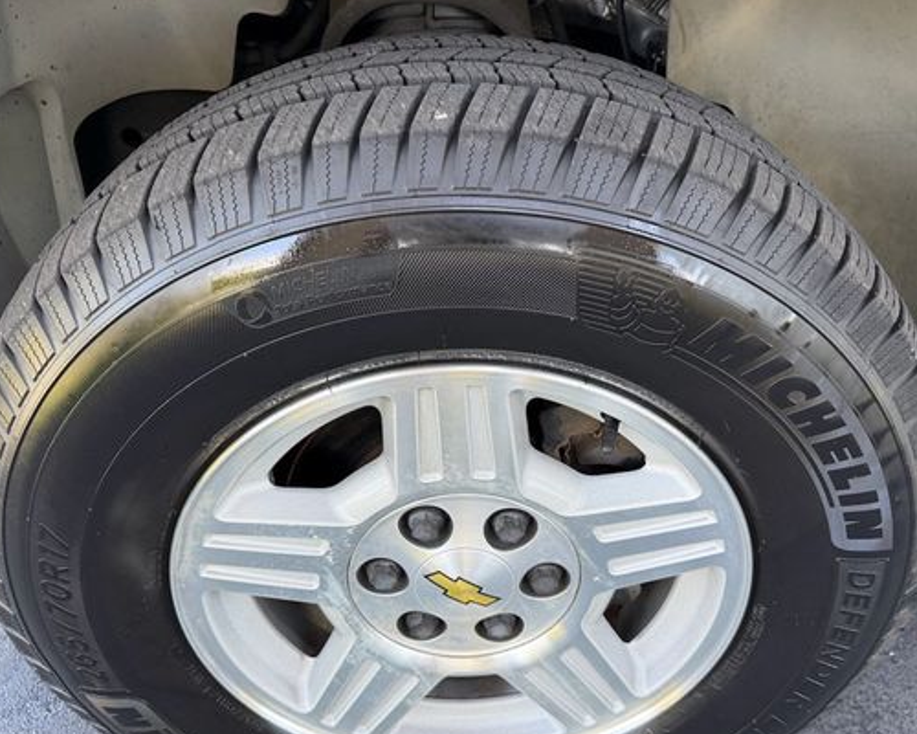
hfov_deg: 58.7
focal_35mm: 30
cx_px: 479
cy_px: 435
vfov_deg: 48.3
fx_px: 814
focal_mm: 6.76
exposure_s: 1/121
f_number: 1.78
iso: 100
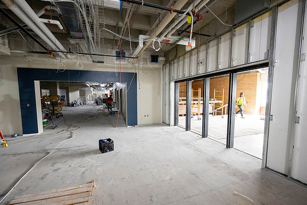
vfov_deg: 77.3
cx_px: 146
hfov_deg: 100.3
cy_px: 106
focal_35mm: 15
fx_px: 128
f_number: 4.5
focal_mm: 14
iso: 5000
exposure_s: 1/320
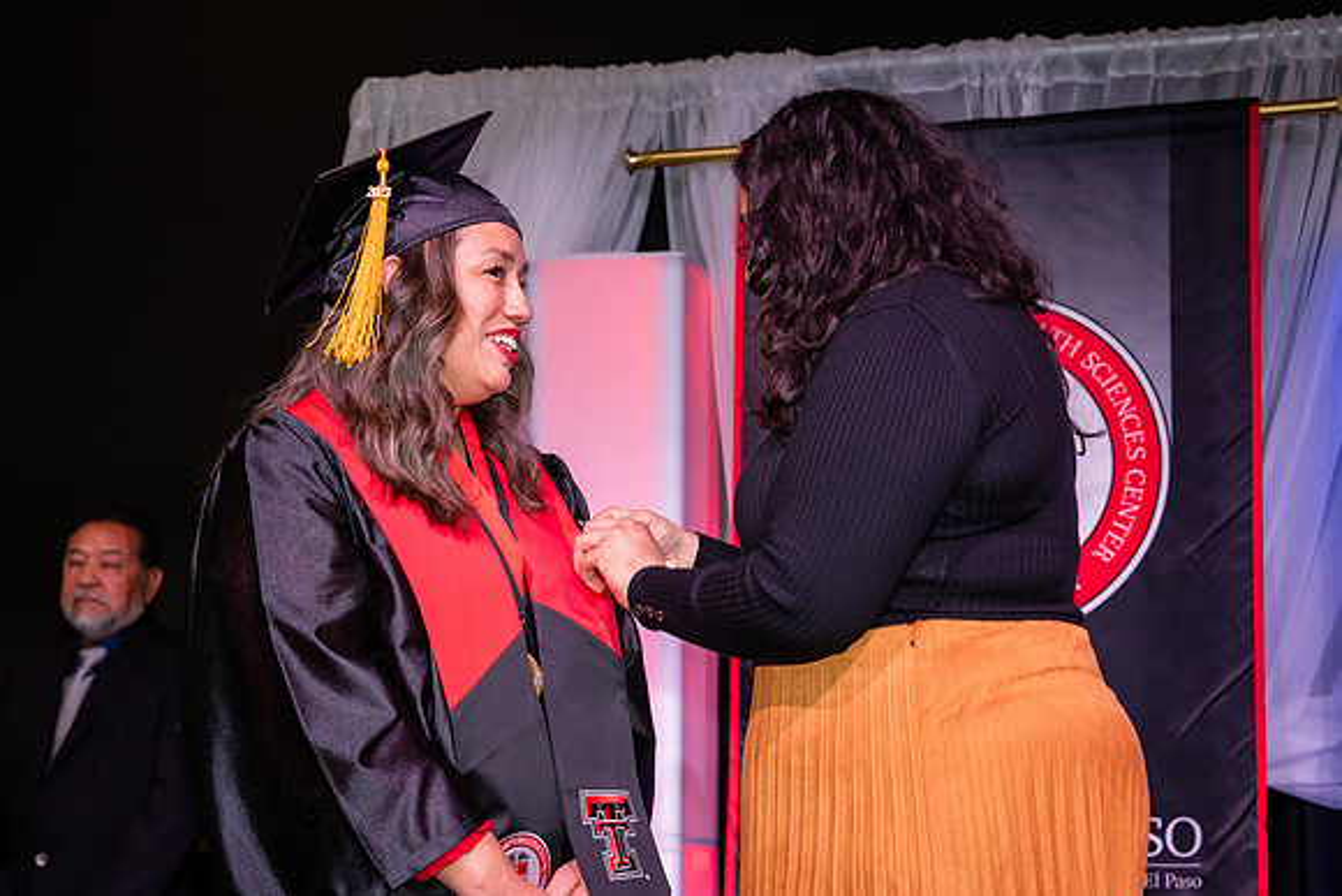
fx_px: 3050
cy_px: 464
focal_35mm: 82
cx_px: 678
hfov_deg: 24.8
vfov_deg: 16.7
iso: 1000
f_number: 5.6
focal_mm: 70
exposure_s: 1/160
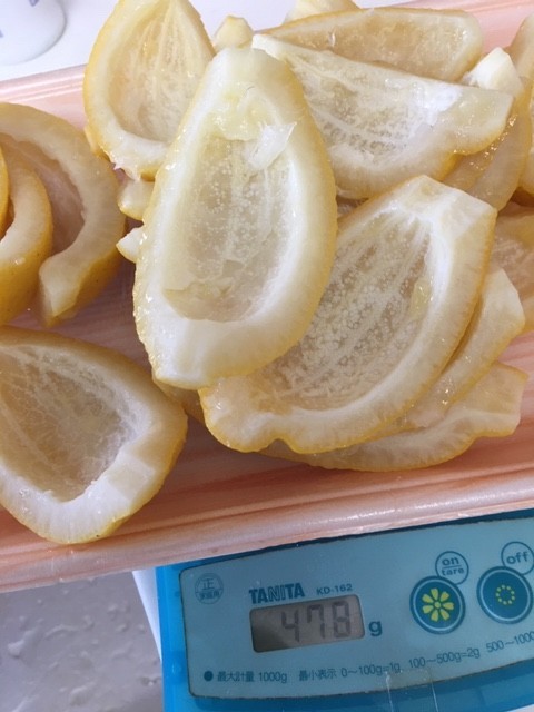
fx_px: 596
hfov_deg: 48.2
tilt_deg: -64.3
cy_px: 356
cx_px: 267
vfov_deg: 61.7
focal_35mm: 29
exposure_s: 1/30
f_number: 2.2
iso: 80
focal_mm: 4.15
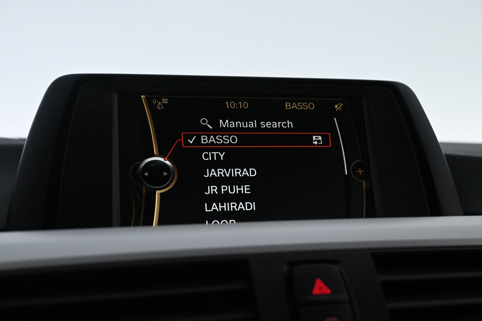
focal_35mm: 45
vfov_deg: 29.9
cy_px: 160
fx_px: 602
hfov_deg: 43.6
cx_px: 241
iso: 3200
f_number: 4.8
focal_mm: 30
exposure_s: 1/80
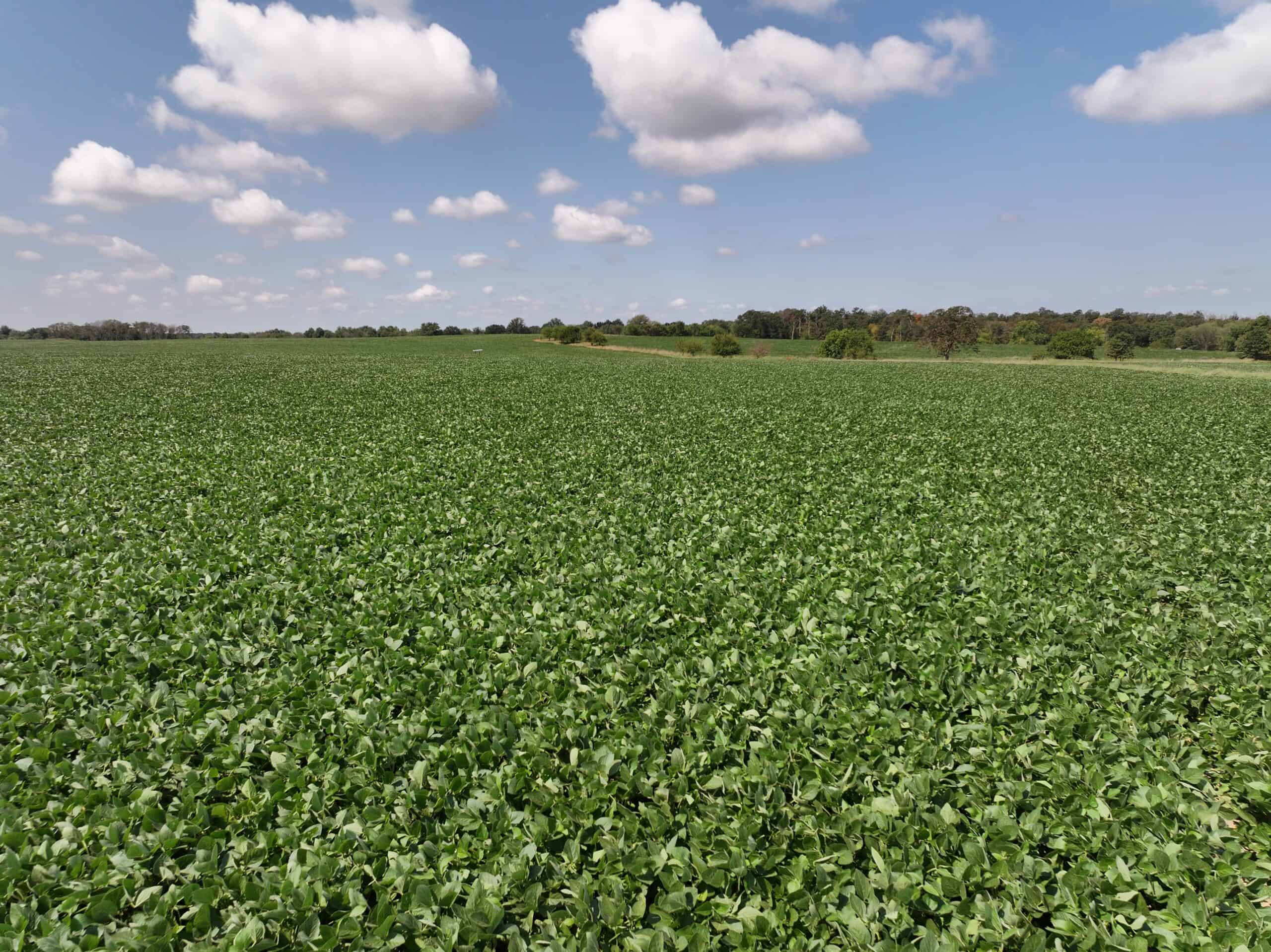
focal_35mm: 24
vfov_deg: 56.8
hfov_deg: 71.6
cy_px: 476
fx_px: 881
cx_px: 636
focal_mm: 12.29
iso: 100
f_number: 2.8
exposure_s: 1/120
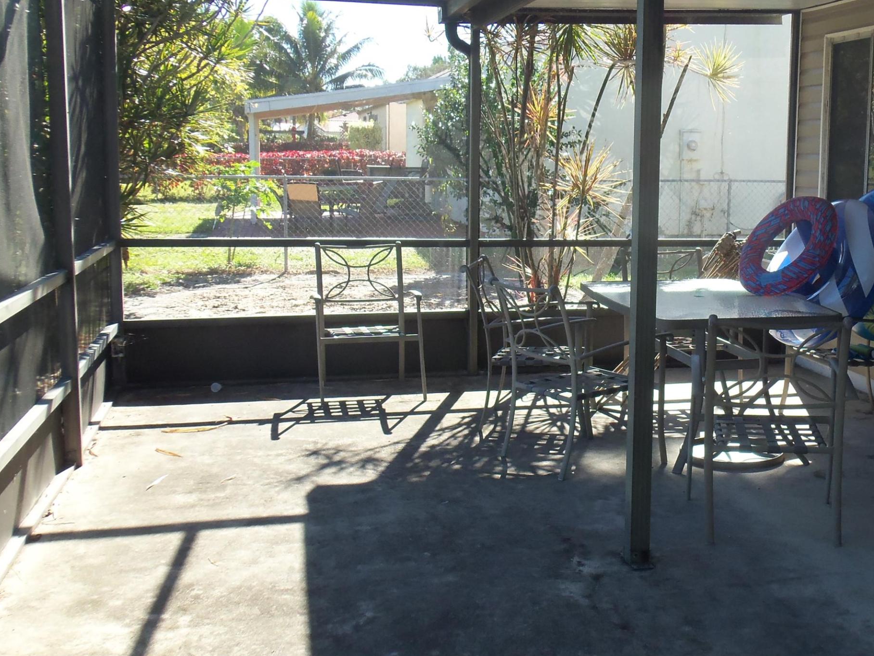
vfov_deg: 31.5
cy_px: 311
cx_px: 597
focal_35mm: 46
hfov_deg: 40.6
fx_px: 1161
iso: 80
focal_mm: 5.2
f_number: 3.4
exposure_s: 1/160
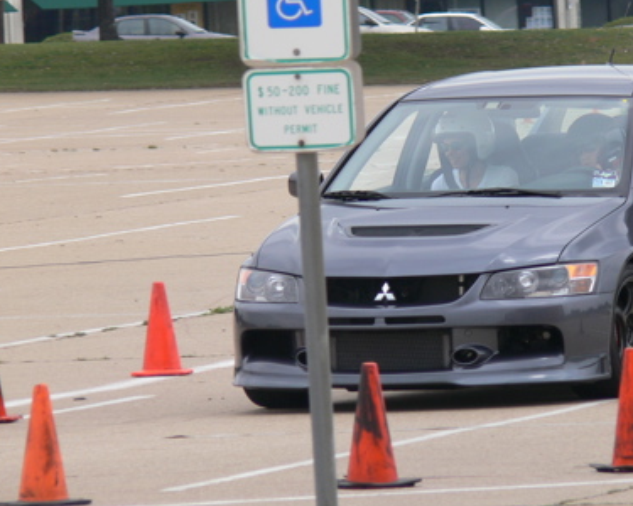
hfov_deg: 2.8
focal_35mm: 699
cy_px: 111
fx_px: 13095
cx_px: 461
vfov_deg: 2.2
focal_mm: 88.8
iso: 80
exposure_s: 1/250
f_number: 5.6
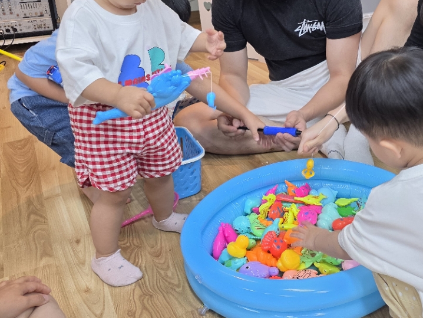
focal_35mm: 41
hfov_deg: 44.1
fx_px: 501
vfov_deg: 34.6
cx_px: 322
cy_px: 92
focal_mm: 6.3
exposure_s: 1/120
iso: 160
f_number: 1.7
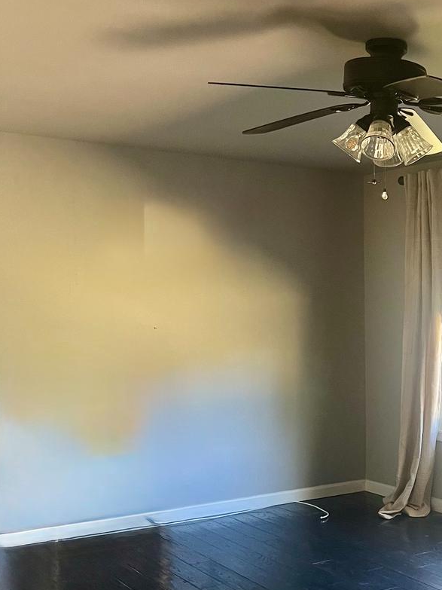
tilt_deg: -5.8
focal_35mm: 51
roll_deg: +0.1
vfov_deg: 37.0
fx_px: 869
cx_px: 430
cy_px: 402
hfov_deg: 27.1
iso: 125
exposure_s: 1/64
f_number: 1.6
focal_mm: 5.1
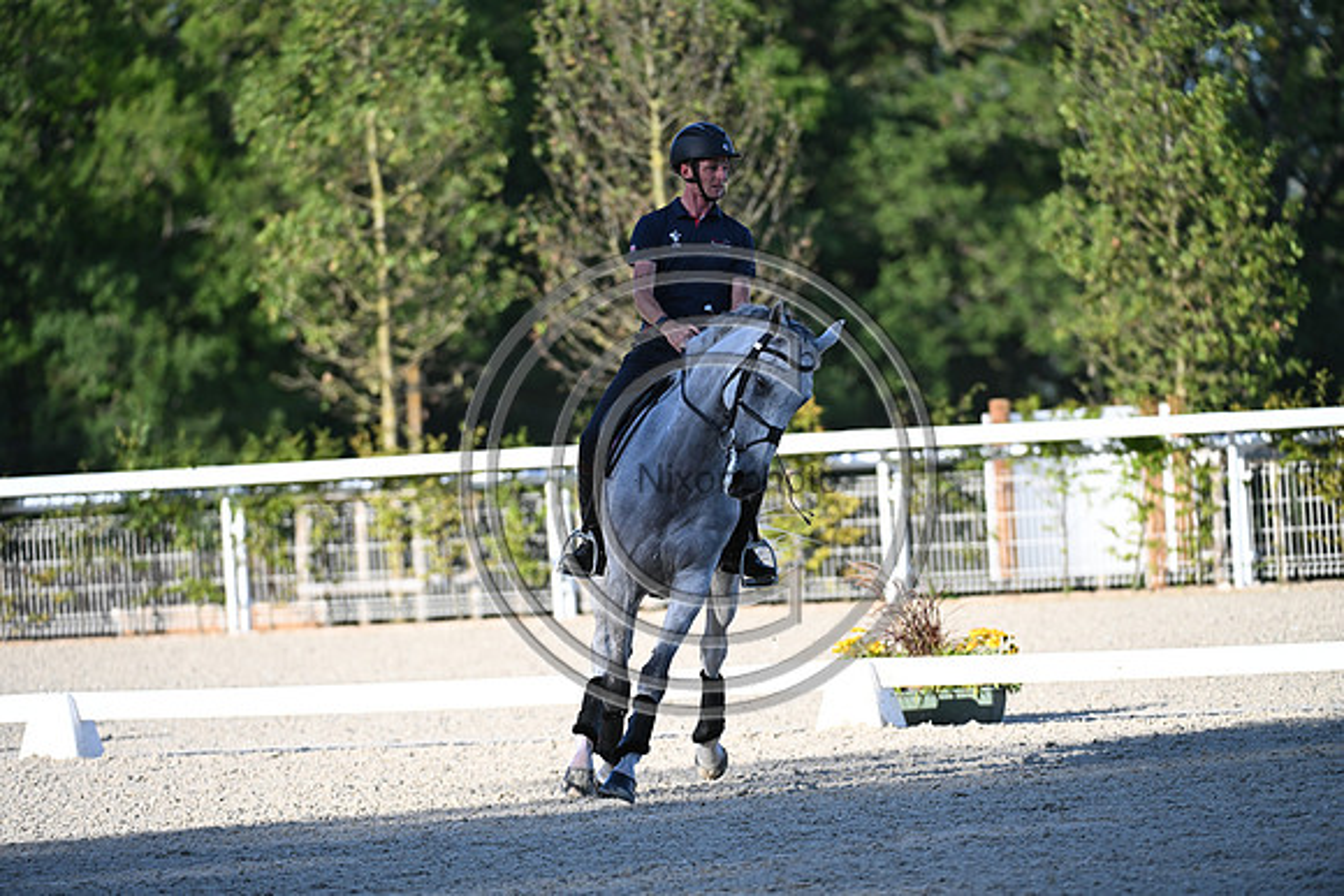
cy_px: 448
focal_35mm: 270
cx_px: 672
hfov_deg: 7.6
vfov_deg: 5.1
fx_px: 10082
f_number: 4.5
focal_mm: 270
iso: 500
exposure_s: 1/1600
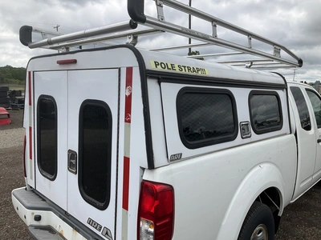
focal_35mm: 29
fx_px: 269
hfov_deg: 61.7
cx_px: 160
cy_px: 120
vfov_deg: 48.2
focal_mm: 3
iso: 25
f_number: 1.8
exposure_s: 1/1912
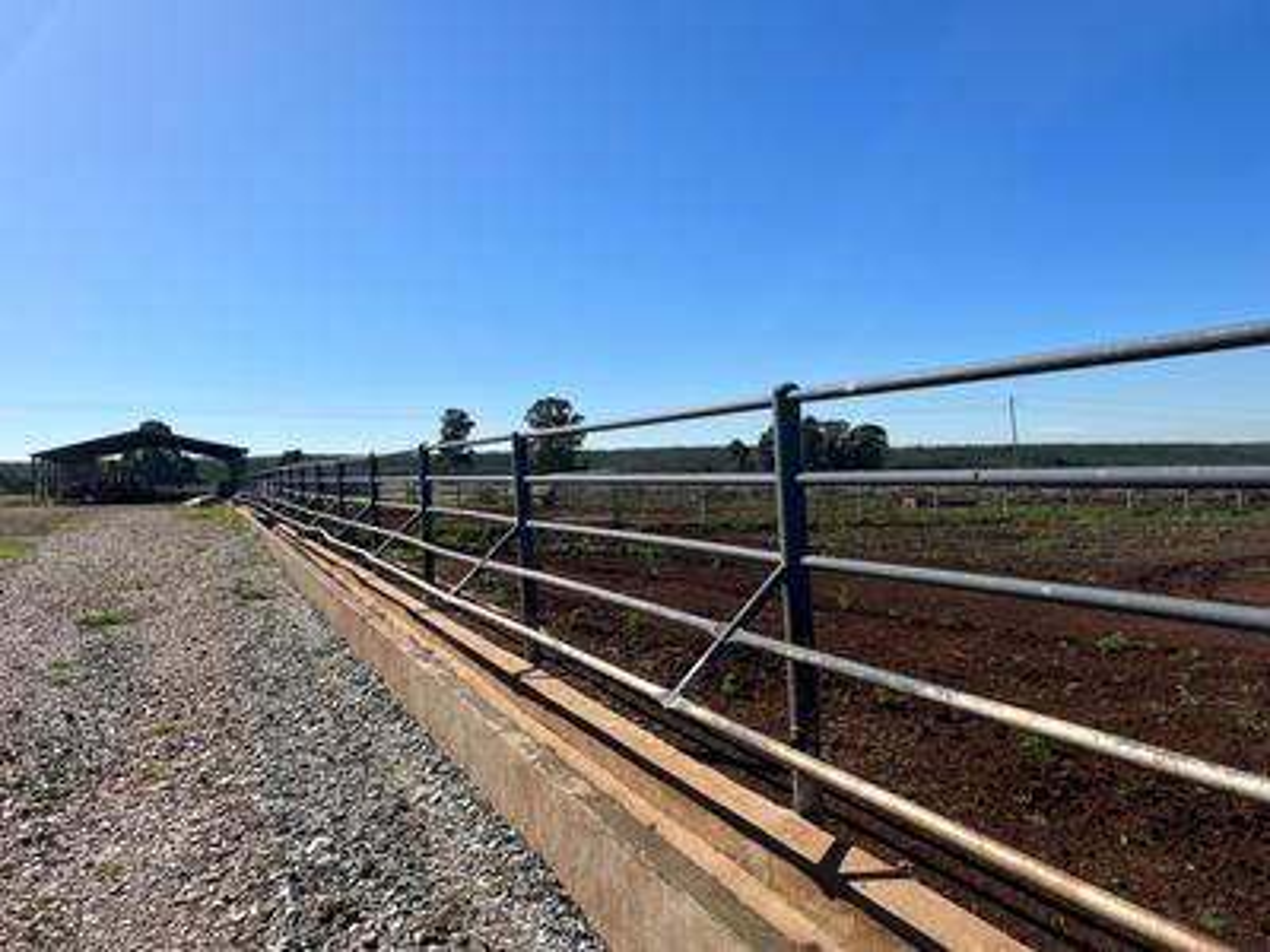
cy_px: 476
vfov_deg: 53.1
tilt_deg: -1.0
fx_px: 954
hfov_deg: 67.3
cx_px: 635
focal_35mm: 26
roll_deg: +2.8
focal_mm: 5.7
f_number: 1.5
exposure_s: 1/5587
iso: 50
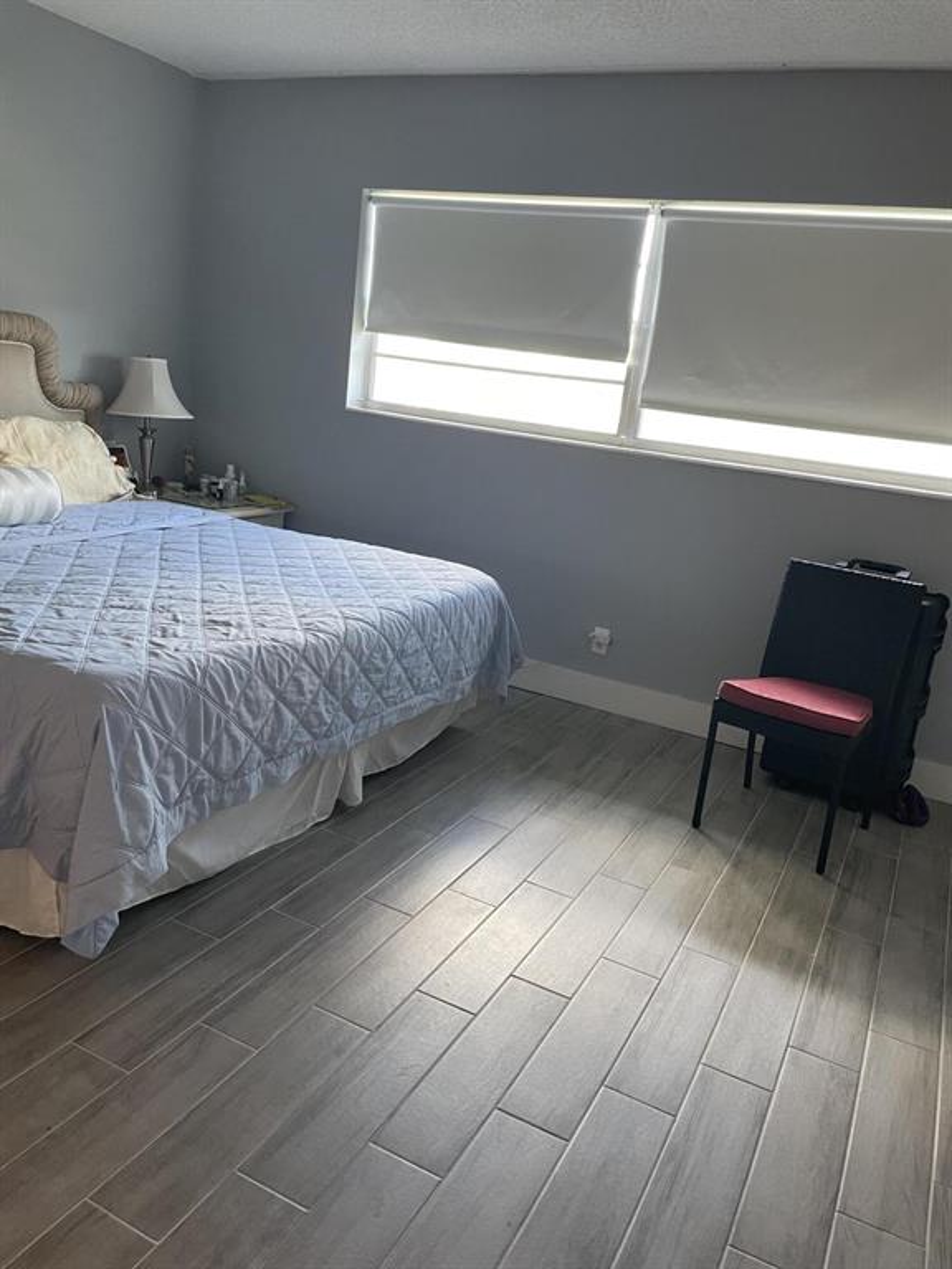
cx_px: 476
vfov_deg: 67.3
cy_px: 634
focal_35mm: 26
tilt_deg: -14.3
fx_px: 953
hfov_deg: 53.1
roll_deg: -6.7
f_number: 1.6
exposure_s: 1/60
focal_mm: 4.2
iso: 125
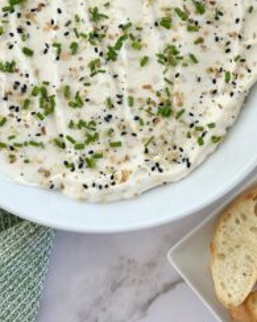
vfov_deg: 19.8
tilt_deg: -85.1
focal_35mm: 96
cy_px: 82
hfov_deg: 16.0
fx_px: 913
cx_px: 134
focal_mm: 6.86
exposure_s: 1/216
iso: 80
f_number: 1.78
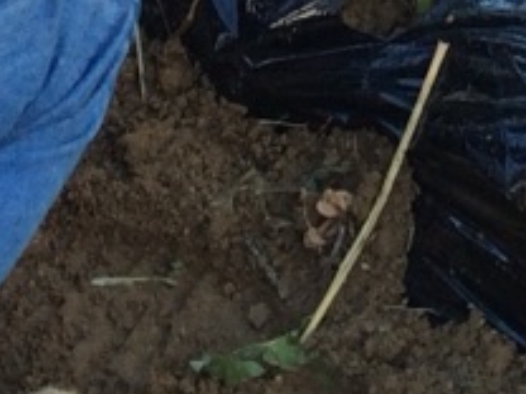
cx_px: 797
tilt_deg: -23.7
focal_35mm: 195
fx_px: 2963
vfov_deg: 6.9
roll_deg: +2.9
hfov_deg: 9.8
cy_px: -758
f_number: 2.2
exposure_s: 1/189
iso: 32
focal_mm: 4.15
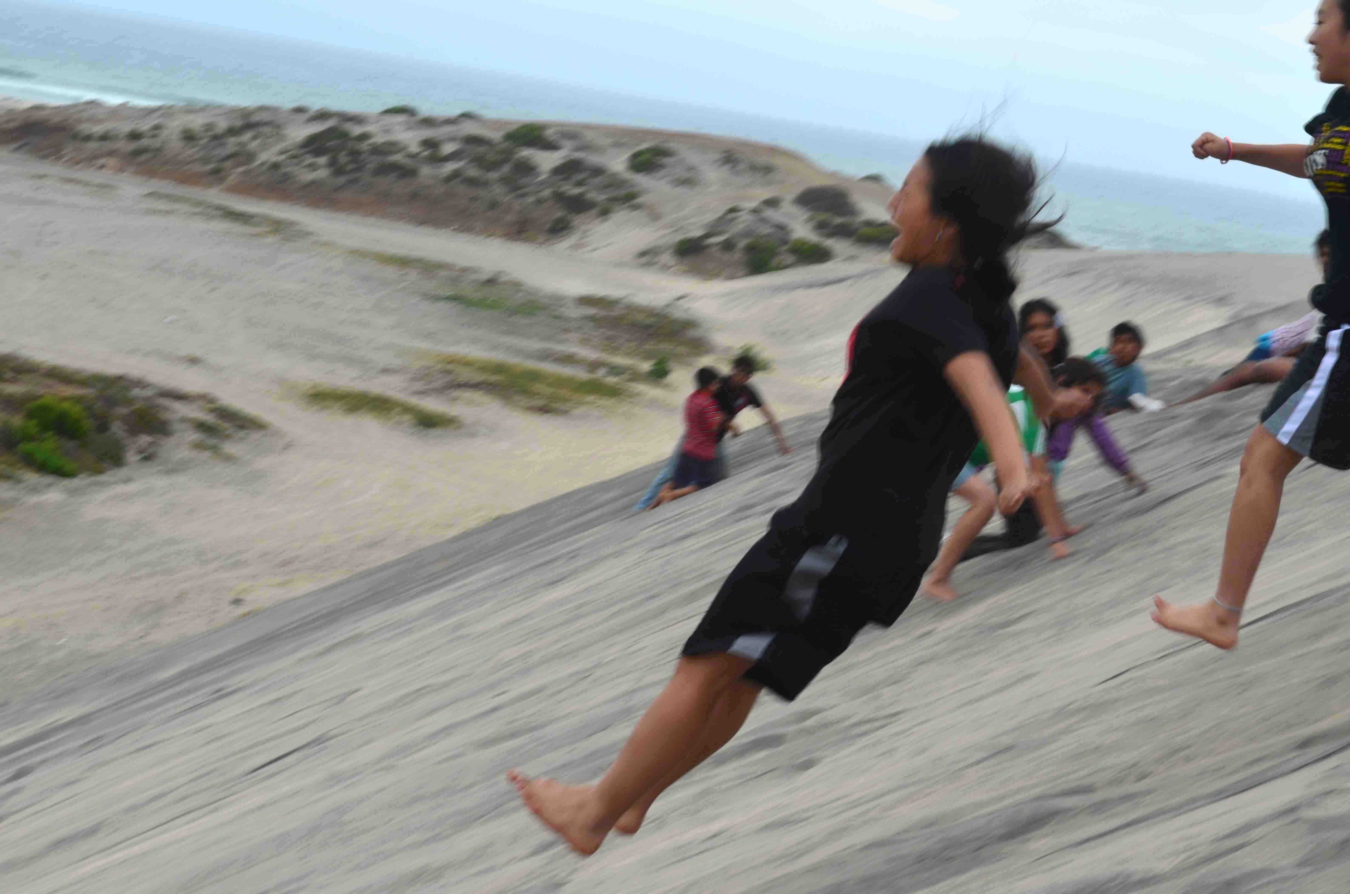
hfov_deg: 24.7
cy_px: 447
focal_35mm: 82
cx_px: 675
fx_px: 3087
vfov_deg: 16.5
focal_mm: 55
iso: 180
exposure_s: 1/125
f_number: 11
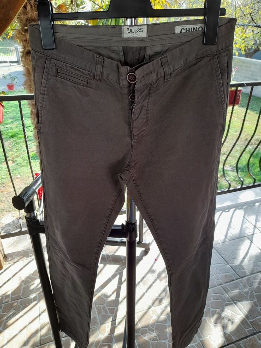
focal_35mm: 25
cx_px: 130
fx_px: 251
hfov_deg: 54.9
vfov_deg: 69.4
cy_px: 174
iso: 25
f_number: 2
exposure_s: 1/50
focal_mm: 4.6
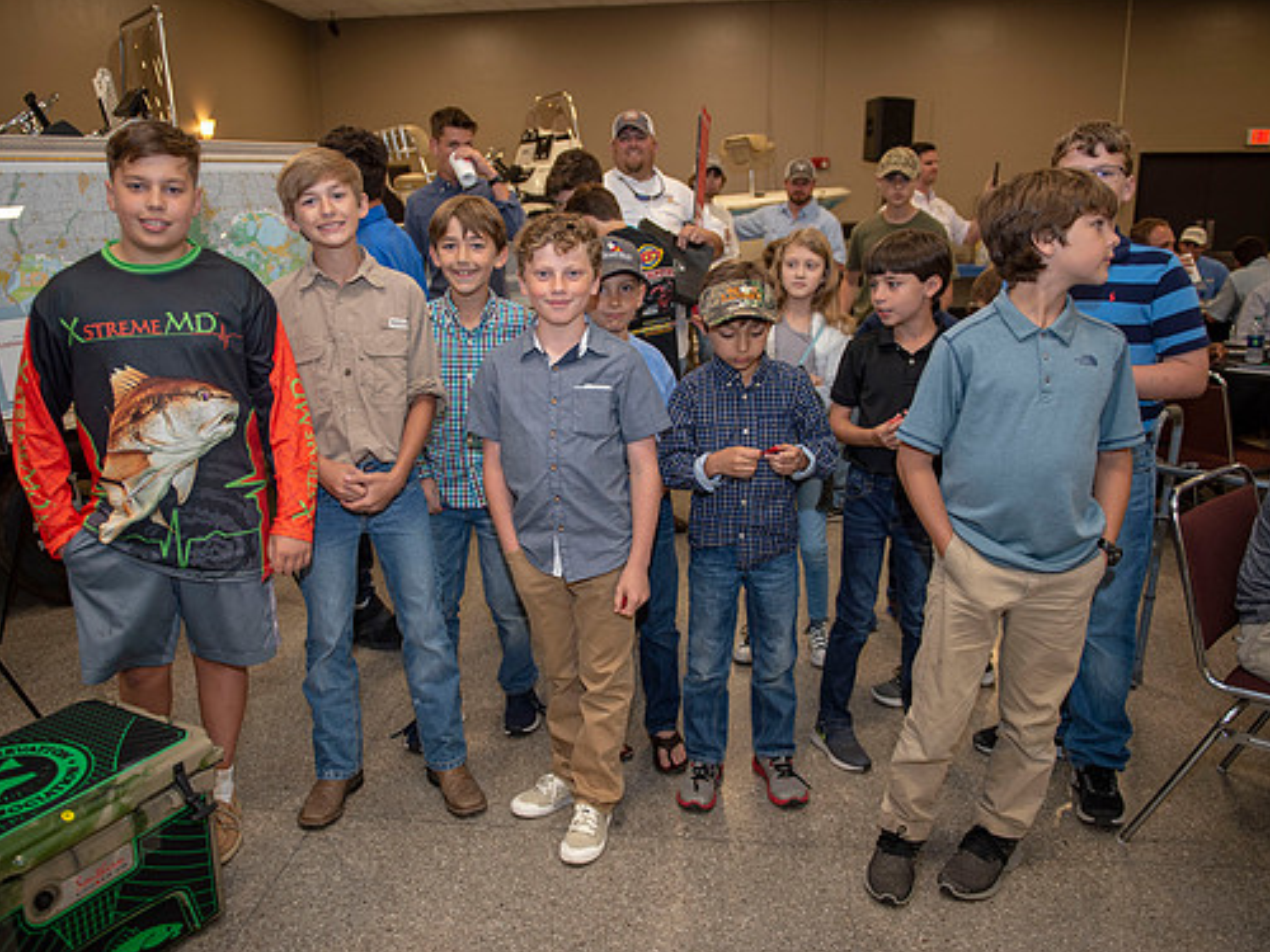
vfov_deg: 48.2
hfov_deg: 61.6
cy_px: 477
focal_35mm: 29
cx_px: 592
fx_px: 1064
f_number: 2.8
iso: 800
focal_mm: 26
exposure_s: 1/100
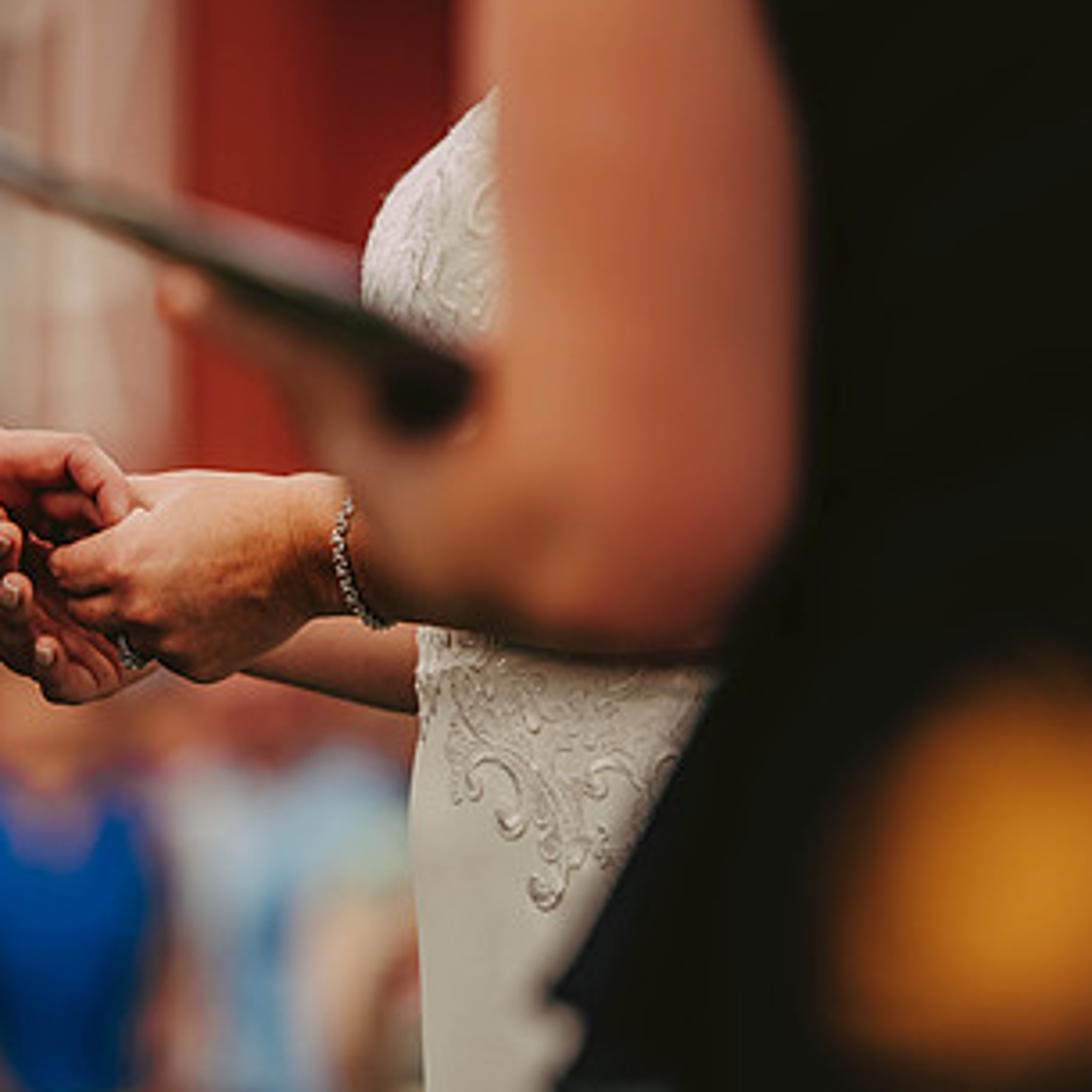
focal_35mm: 323
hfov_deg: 5.4
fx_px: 11528
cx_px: 90
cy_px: 503
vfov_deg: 5.4
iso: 200
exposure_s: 1/1250
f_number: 2.8
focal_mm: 200
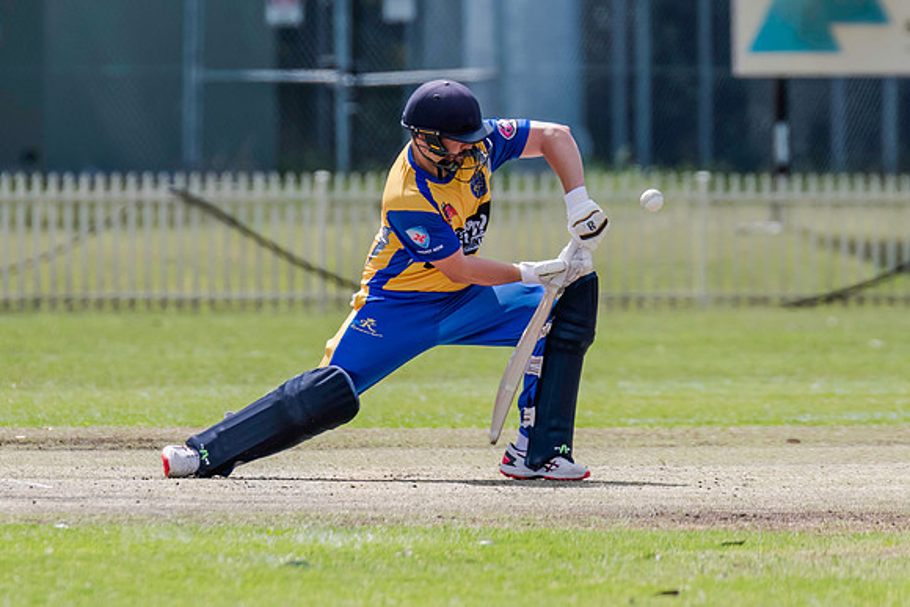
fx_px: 19195
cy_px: 224
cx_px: 325
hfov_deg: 2.7
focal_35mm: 759
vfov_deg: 1.8
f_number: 6.3
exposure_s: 1/2500
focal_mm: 550
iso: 800
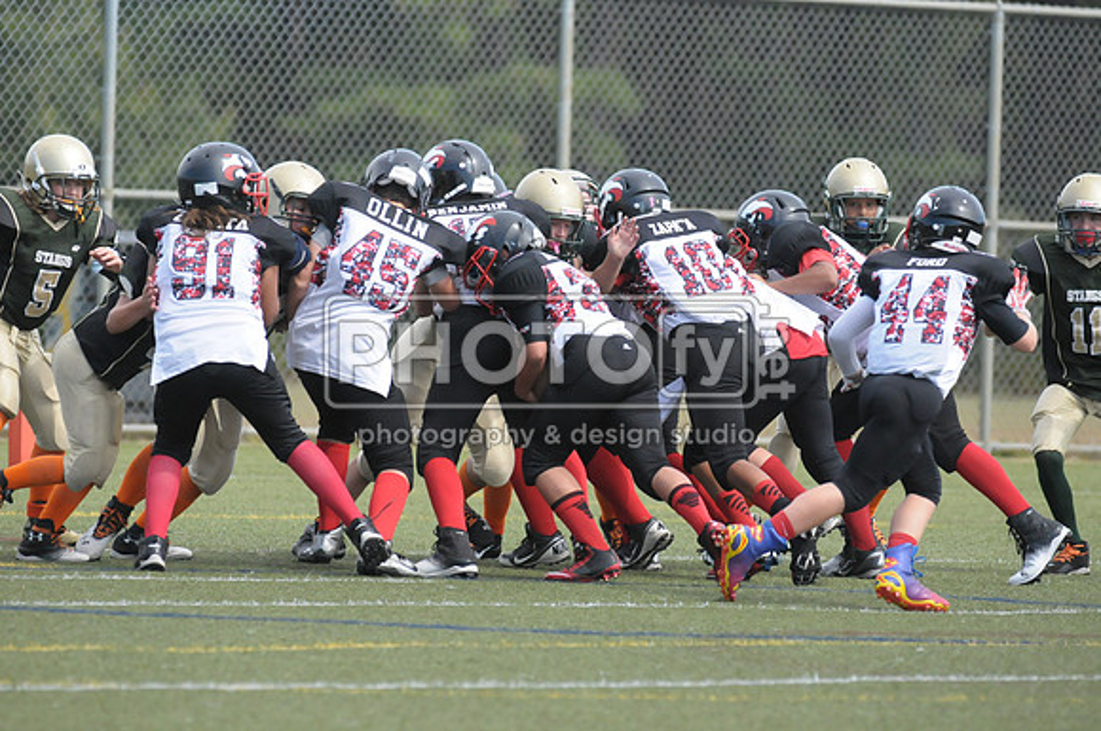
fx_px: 12369
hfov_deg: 5.1
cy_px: 366
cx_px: 550
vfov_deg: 3.4
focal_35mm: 405
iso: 1600
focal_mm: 270
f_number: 4
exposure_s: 1/5000
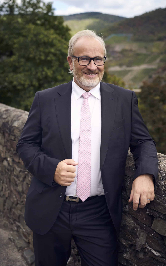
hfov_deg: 30.5
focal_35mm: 42
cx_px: 87
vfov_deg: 47.2
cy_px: 133
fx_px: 304
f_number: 2.8
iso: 160
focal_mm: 41
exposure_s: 1/640
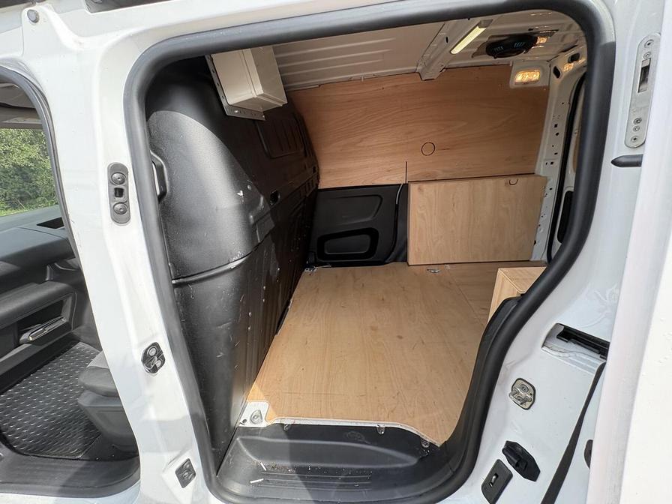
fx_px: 272
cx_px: 336
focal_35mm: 14
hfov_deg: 102.1
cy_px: 252
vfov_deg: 85.7
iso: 64
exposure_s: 1/160
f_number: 2.2
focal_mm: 2.22
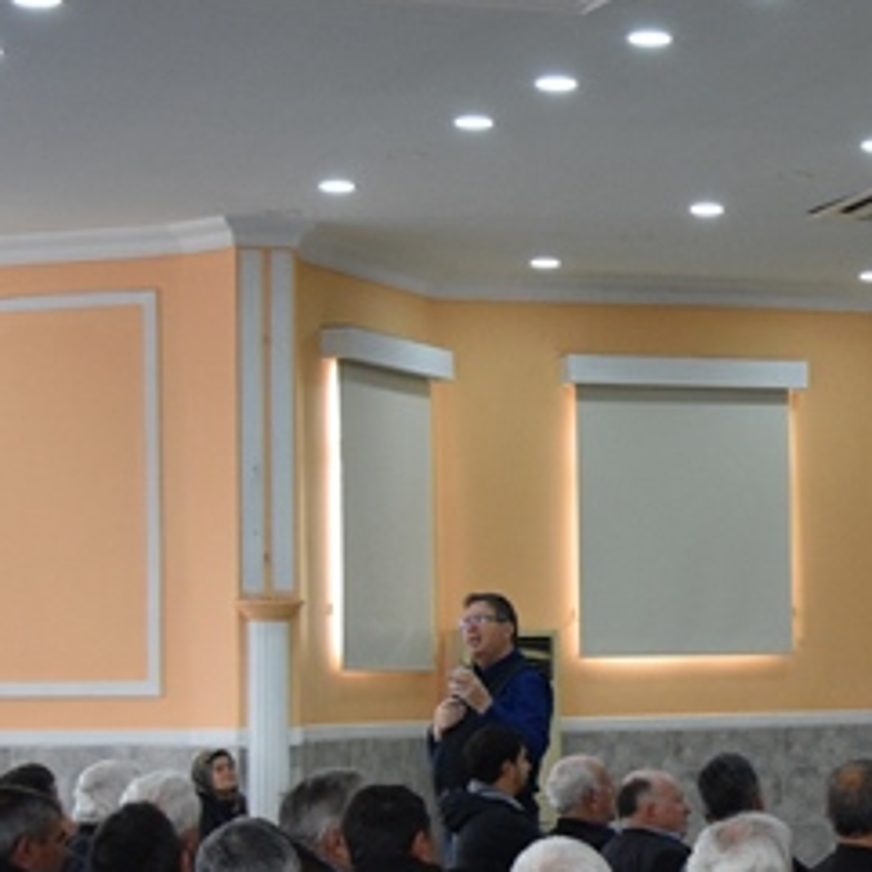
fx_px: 3705
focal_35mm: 130
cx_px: 1183
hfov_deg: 12.9
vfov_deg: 13.4
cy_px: 642
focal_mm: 24
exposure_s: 1/80
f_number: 4.5
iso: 800
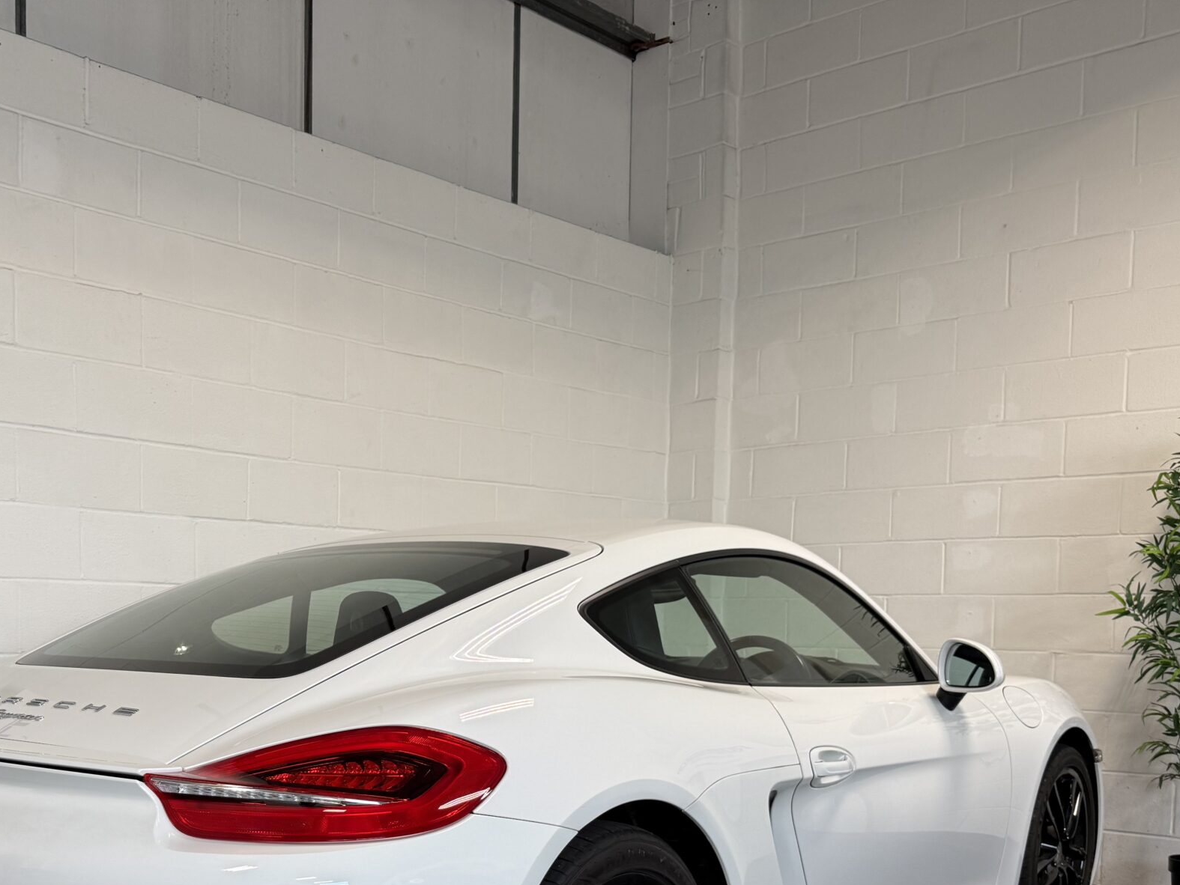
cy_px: 714
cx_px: 368
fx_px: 1330
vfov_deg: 35.6
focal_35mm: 39
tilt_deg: -2.0
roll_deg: -1.0
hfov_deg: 46.9
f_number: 1.78
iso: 100
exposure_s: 1/100
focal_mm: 6.76
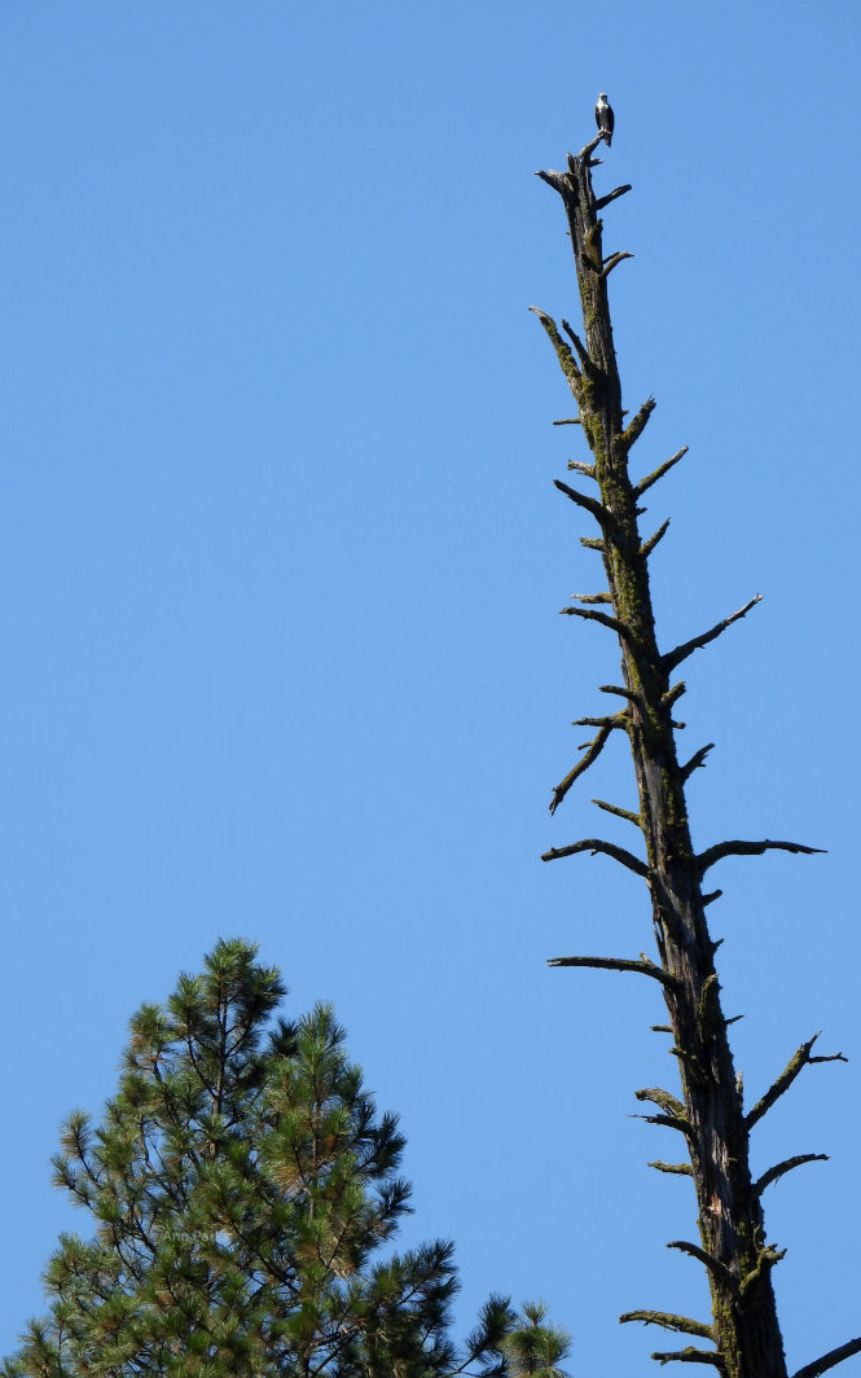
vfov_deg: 2.8
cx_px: 418
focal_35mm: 744
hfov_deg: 1.8
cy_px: 688
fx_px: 27933
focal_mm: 126
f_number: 5
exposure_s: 1/500
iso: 100
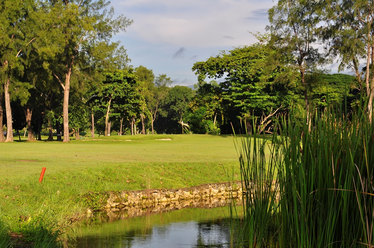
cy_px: 124
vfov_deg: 16.5
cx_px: 187
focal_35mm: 82
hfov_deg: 24.6
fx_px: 856
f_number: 8
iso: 200
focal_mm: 55
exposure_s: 1/250
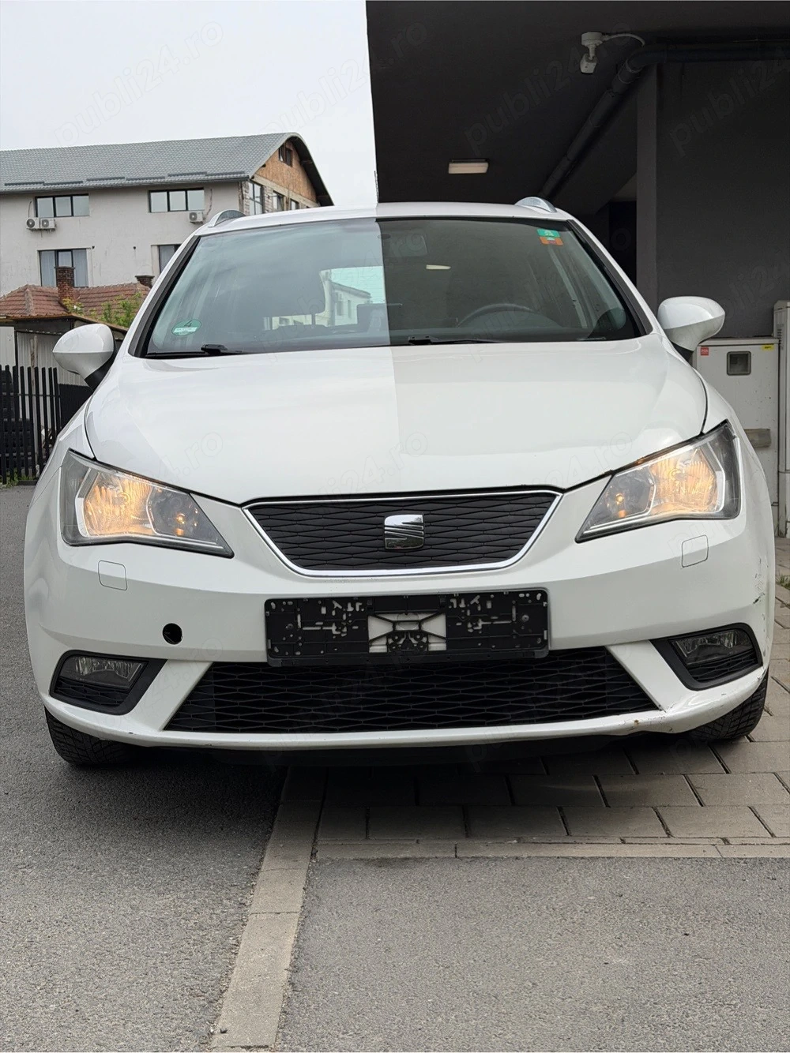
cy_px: 526
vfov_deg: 39.7
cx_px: 395
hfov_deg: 30.3
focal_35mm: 48
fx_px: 1461
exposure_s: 1/4098
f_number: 1.78
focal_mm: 6.76
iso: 64
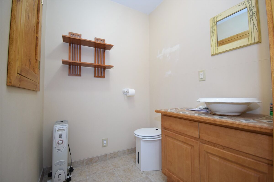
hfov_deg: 100.4
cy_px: 91
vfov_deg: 77.3
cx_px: 137
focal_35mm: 15
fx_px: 114
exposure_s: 1/60
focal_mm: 10
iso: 1600
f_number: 4.5
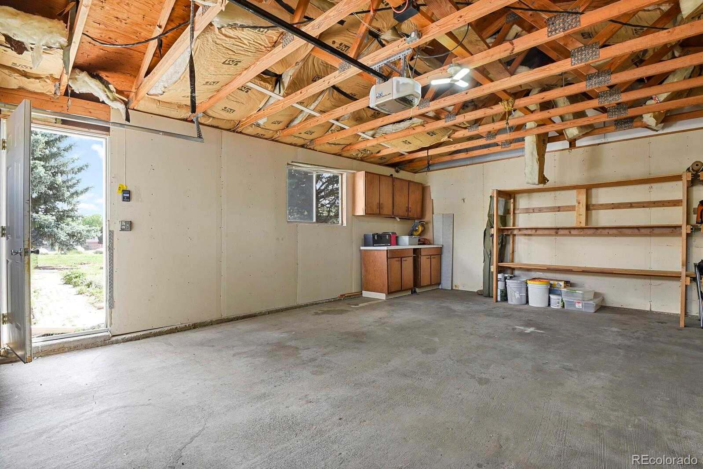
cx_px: 352
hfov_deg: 93.3
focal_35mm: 17
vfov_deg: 70.4
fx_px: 332
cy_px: 234
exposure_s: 1/2
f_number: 8
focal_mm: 17
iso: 250
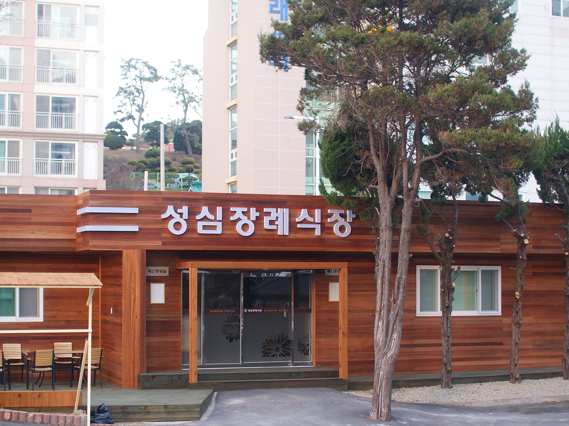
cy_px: 261
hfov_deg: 31.2
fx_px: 1019
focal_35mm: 62
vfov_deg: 23.6
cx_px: 277
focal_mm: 30
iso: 200
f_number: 2.2
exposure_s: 1/60
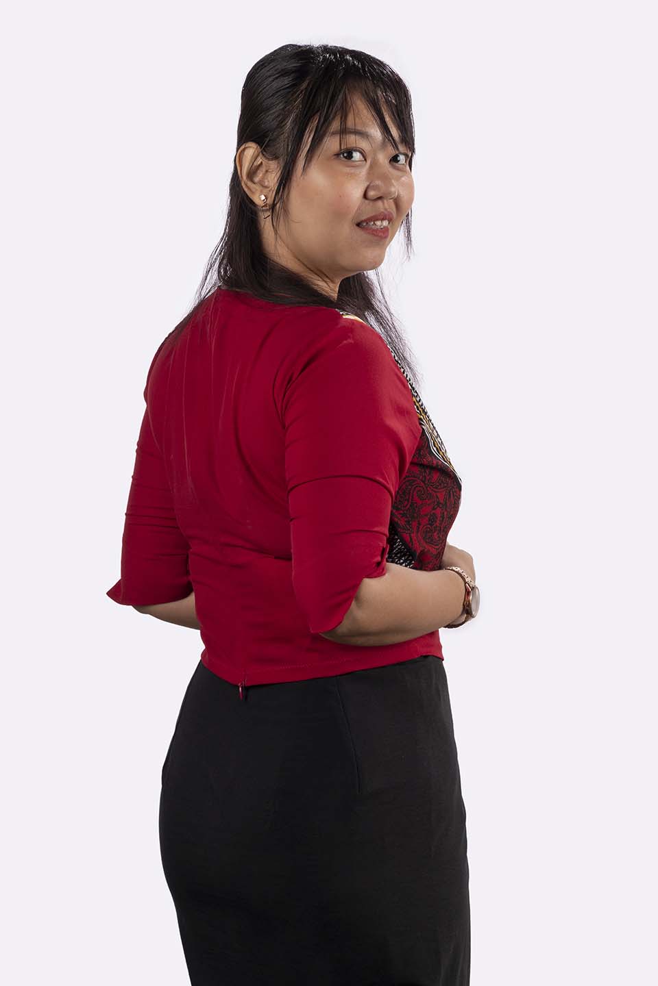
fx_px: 2879
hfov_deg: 13.0
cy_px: 493
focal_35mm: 105
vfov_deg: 19.5
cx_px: 329
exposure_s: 1/250
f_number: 9
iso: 100
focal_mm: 105
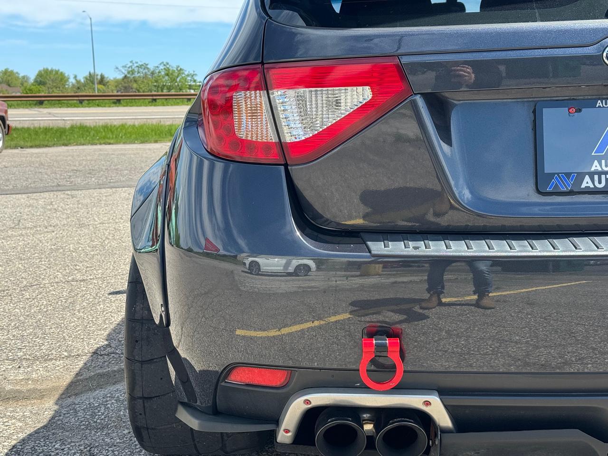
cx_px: 304
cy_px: 228
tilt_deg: -9.0
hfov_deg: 39.7
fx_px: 843
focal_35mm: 48
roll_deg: +1.2
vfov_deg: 30.3
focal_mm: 6.76
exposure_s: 1/1818
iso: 64
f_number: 1.78
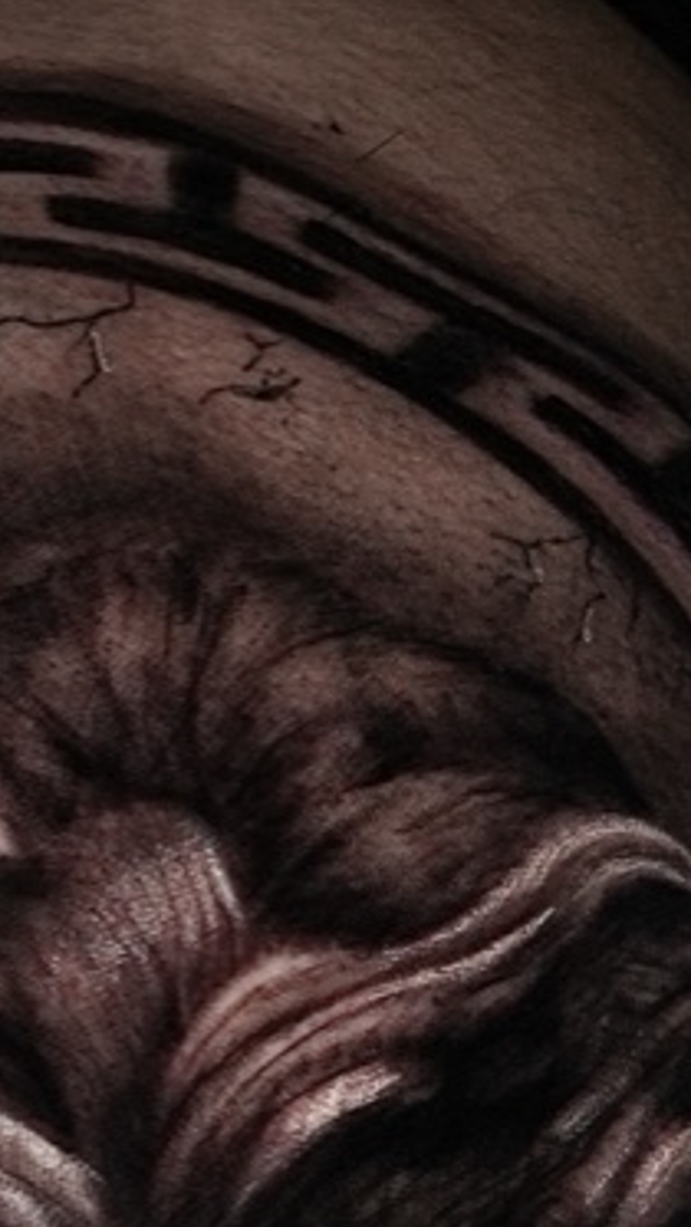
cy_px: 2299
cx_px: 48
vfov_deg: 11.1
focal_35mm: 180
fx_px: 5858
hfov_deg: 6.7
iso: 200
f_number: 2.8
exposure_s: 1/40
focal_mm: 30.5
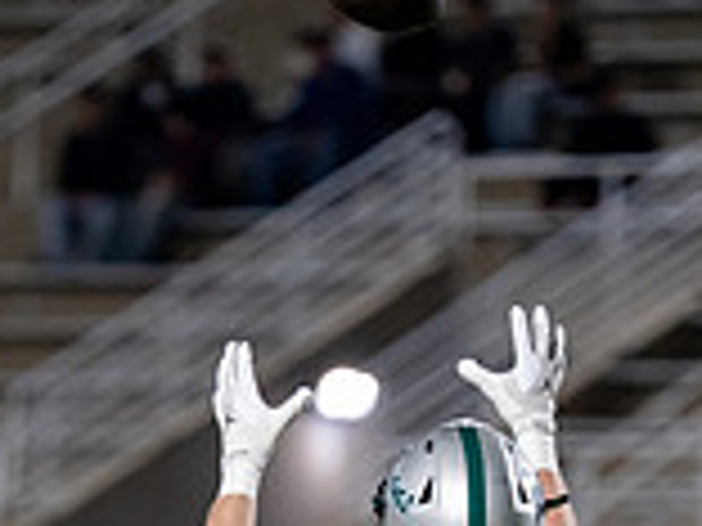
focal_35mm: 890
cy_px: 981
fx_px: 18049
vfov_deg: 1.7
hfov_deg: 2.2
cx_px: 258
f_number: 2.8
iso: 3200
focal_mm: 200
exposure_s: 1/1250
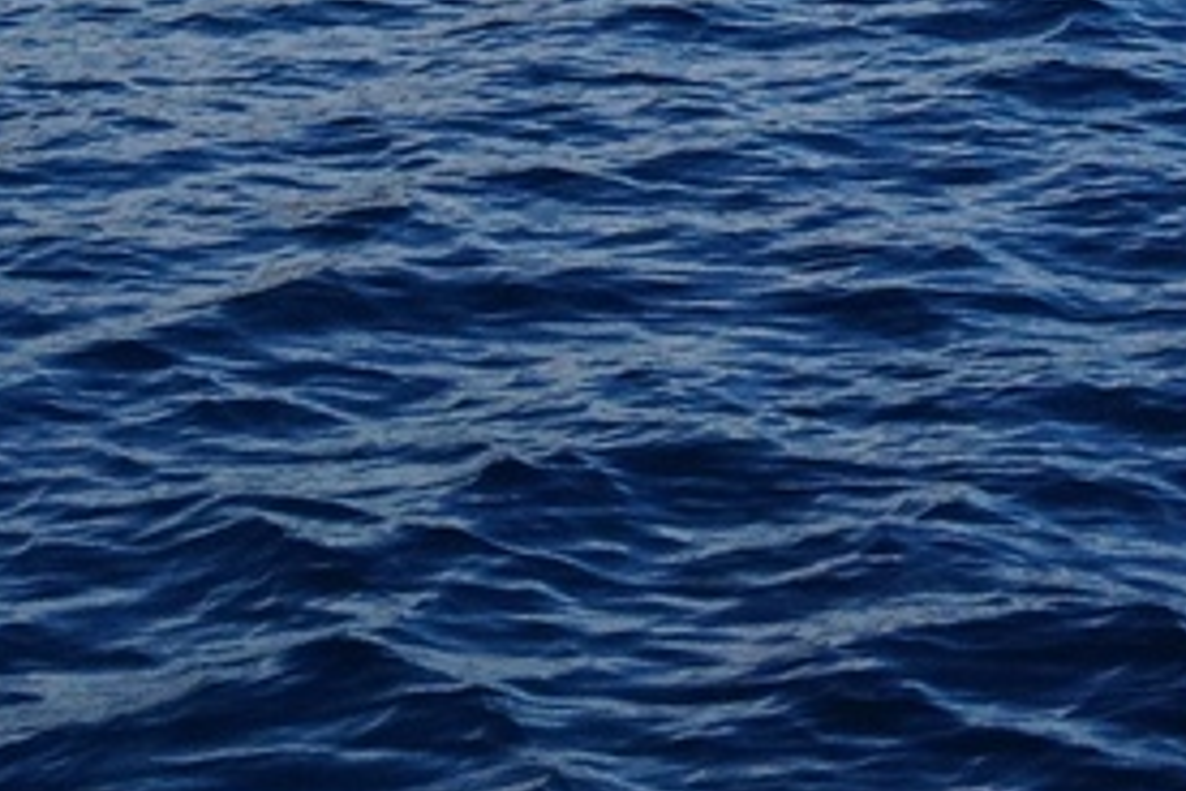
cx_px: 666
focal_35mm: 158
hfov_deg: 13.0
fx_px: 5205
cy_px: -950
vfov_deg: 8.1
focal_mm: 4.28
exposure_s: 1/1672
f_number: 2.4
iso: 64
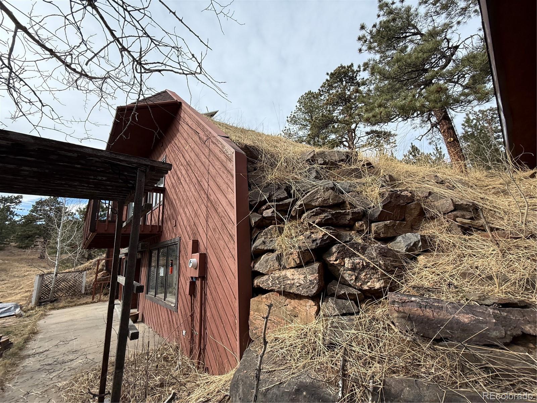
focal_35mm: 14
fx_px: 217
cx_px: 268
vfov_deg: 85.7
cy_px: 202
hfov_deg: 102.1
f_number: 2.2
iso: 64
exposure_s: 1/658
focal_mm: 2.22
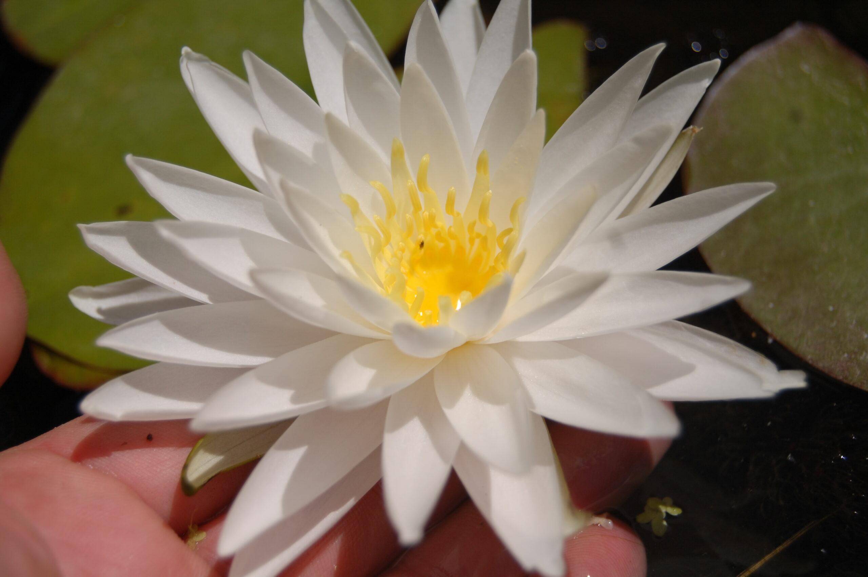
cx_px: 434
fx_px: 1518
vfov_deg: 21.5
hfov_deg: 31.9
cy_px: 288
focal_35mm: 63
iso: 200
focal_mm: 42
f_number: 5.3
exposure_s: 1/3200
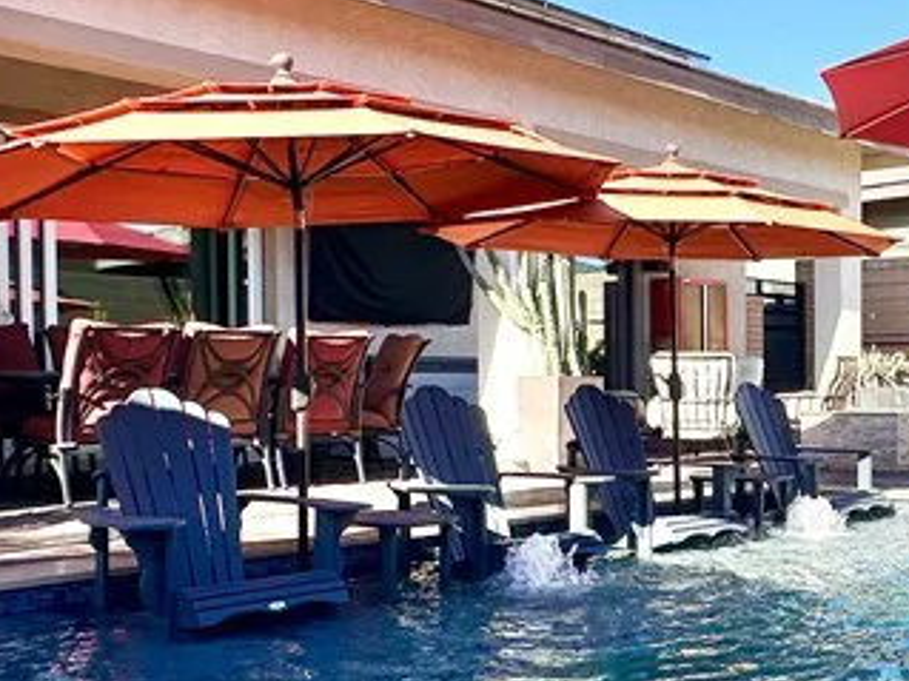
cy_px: 410
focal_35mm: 45
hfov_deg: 38.4
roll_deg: +0.4
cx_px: 861
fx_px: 1181
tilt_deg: -0.7
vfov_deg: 32.1
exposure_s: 1/1289
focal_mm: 2.22
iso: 50
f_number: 2.2
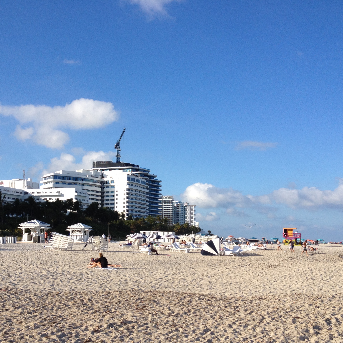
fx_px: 516
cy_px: 191
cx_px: 151
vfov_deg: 36.7
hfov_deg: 36.7
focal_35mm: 46
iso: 50
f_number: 2.4
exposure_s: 1/1783
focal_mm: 4.28
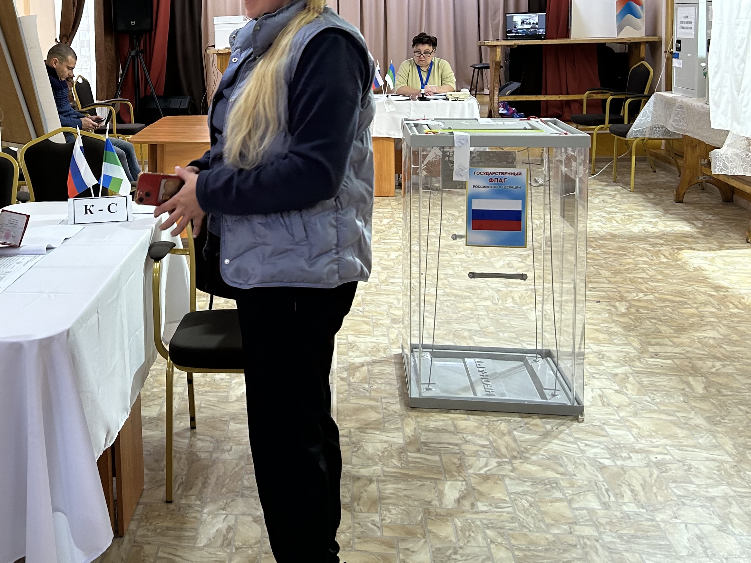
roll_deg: +2.3
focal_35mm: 45
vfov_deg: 31.3
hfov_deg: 40.7
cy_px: 110
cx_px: 175
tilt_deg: -5.8
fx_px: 976
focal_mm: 5.7
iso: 125
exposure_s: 1/50
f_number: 1.5
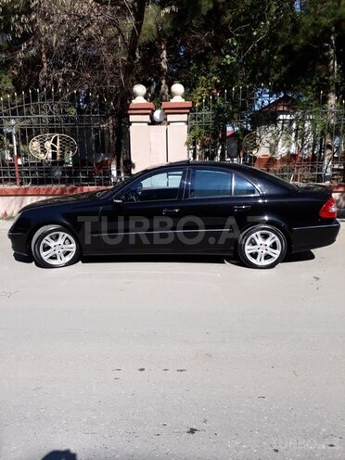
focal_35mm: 27
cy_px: 230
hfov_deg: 51.4
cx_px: 172
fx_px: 359
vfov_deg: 65.3
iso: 40
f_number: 1.9
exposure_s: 1/1224
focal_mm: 3.6
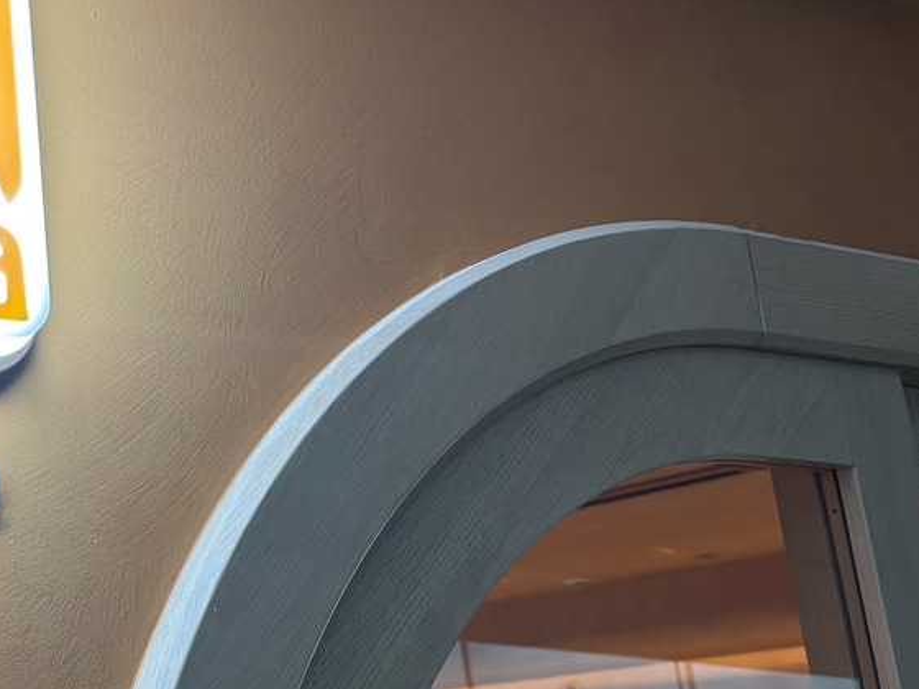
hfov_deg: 27.2
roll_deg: +3.6
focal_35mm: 65
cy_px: 305
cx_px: -100
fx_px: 1726
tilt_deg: +16.7
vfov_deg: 22.6
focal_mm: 5.96
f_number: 1.6
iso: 80
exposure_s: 1/100
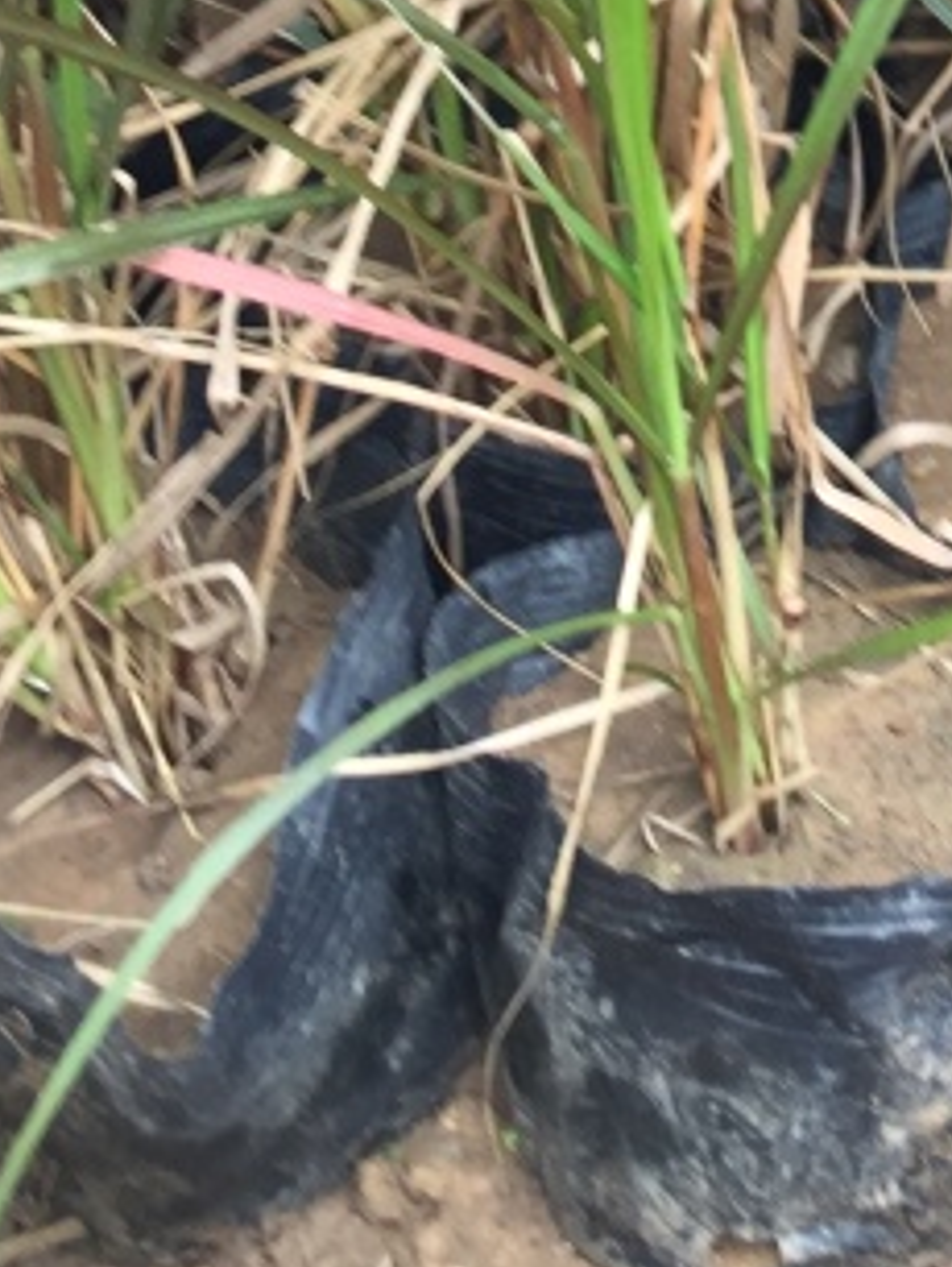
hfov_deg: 13.9
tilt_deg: -32.8
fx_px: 3698
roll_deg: +0.1
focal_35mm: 101
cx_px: 1341
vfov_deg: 18.1
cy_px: -408
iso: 32
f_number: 2.2
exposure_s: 1/50
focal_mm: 4.15
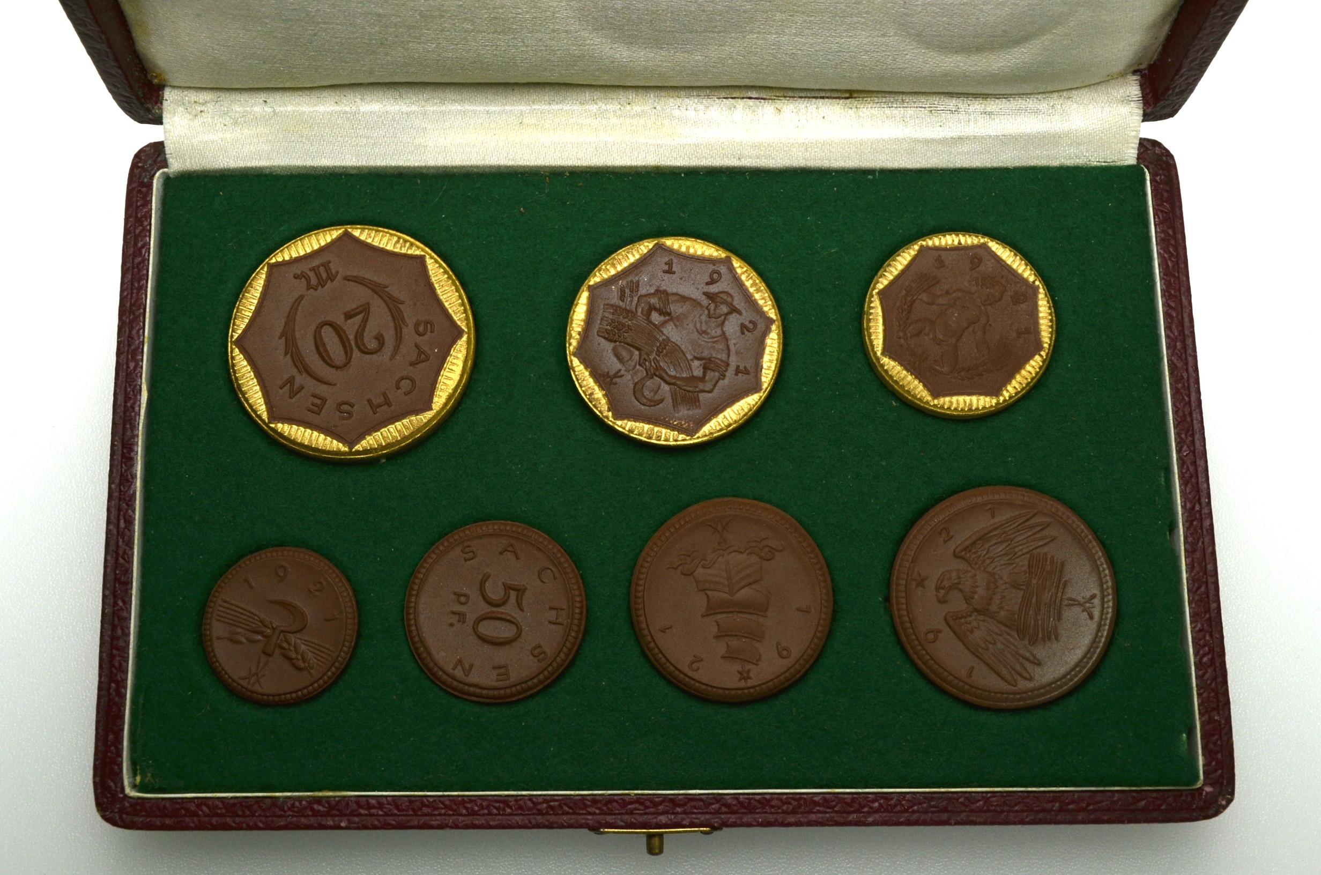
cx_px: 660
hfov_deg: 49.6
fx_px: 1428
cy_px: 438
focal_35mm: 39
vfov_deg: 34.1
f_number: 14
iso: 400
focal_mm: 26
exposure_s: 1/200
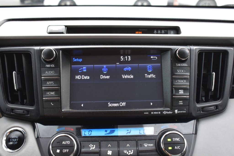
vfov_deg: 31.9
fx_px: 273
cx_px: 117
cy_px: 78
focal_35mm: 42
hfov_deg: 46.4
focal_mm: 28
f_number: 6.3
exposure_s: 1/15
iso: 450
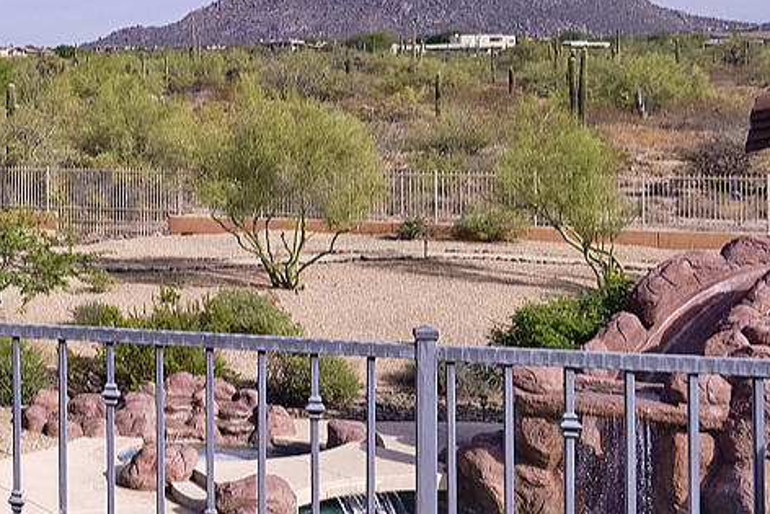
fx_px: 1305
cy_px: 123
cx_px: -349
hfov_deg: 25.6
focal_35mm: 61
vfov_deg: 22.1
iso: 800
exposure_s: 1/400
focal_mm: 15
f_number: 9
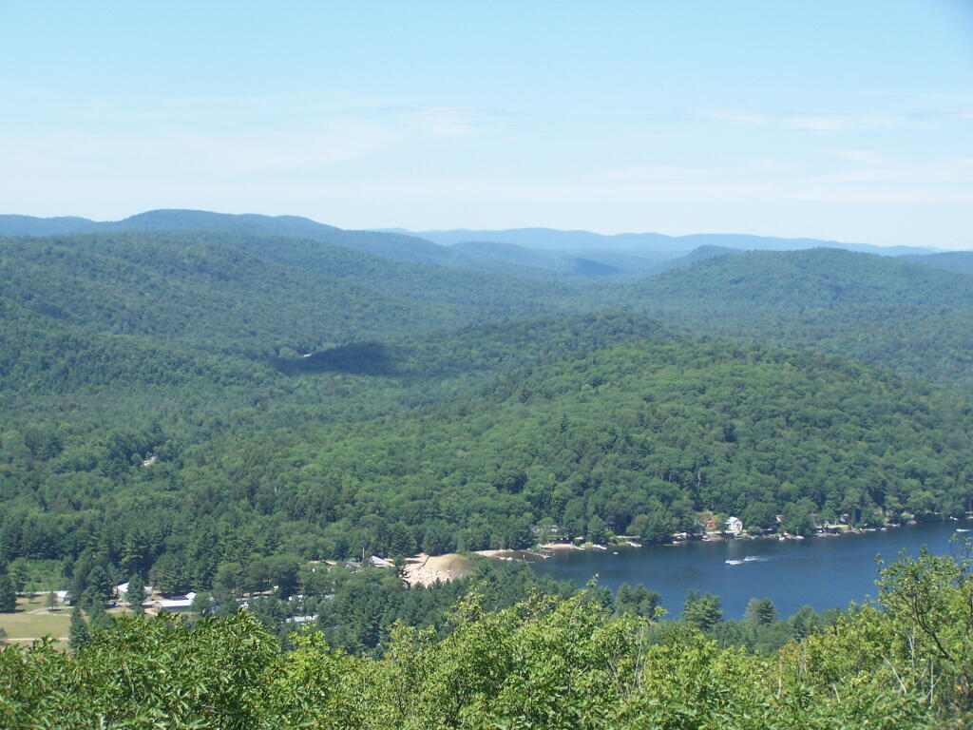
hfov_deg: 26.0
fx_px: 2108
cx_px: 486
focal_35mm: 75
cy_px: 365
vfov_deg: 19.6
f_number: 3.2
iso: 80
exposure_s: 1/640
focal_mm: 12.4
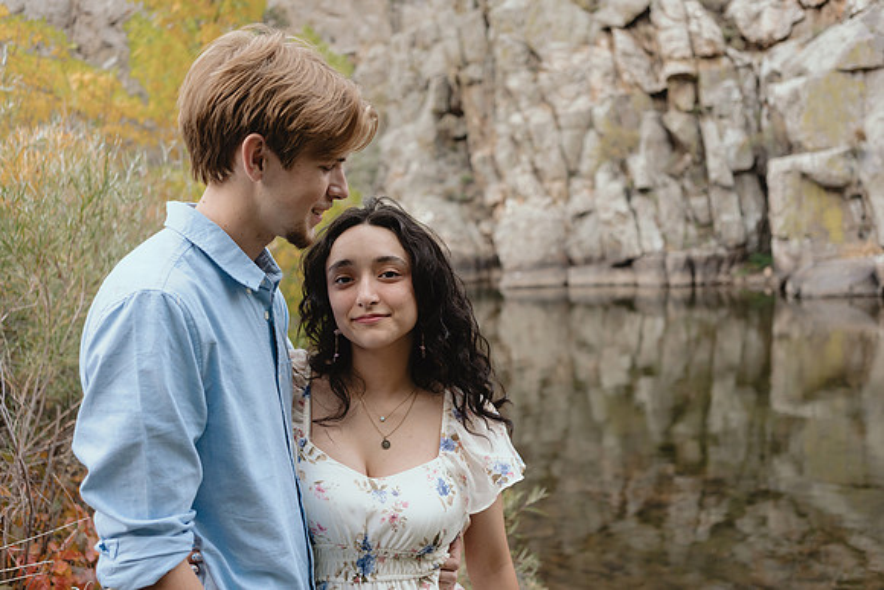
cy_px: 295
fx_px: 860
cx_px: 442
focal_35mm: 35
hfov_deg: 54.4
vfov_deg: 37.9
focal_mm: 35
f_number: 3.2
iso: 800
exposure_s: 1/250
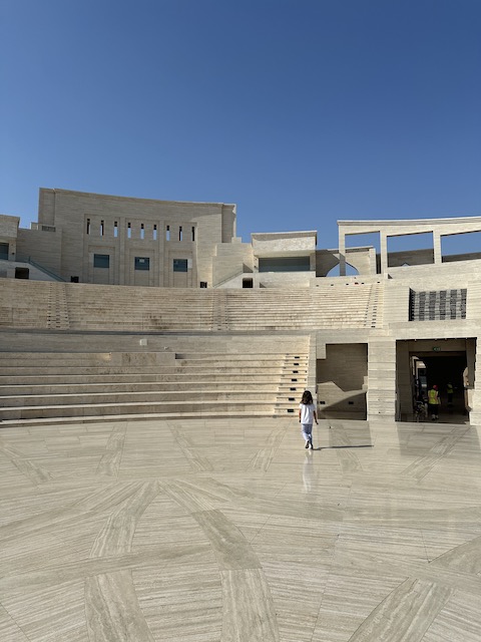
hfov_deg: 56.8
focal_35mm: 24
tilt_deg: +6.5
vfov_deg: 71.6
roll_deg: -0.7
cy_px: 321
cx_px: 240
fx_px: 445
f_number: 1.78
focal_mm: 6.86
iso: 80
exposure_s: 1/10753
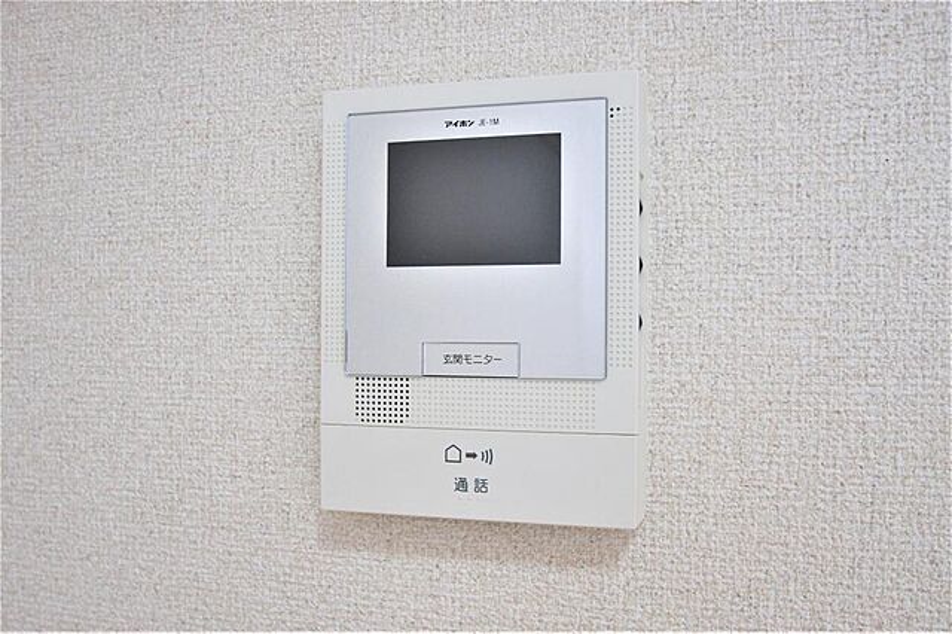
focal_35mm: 36
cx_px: 476
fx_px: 951
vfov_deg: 36.8
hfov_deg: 53.2
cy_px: 317
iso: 400
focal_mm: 24
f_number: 4.5
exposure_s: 1/40
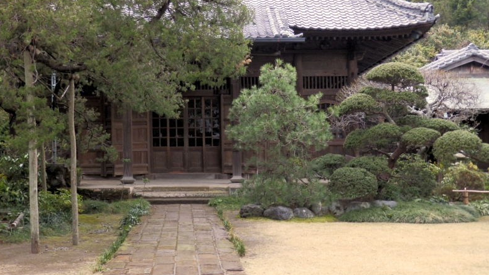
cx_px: 243
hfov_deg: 40.6
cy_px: 129
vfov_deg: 23.5
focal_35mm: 51
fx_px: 661
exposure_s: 1/40
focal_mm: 8.2
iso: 250
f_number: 4.2
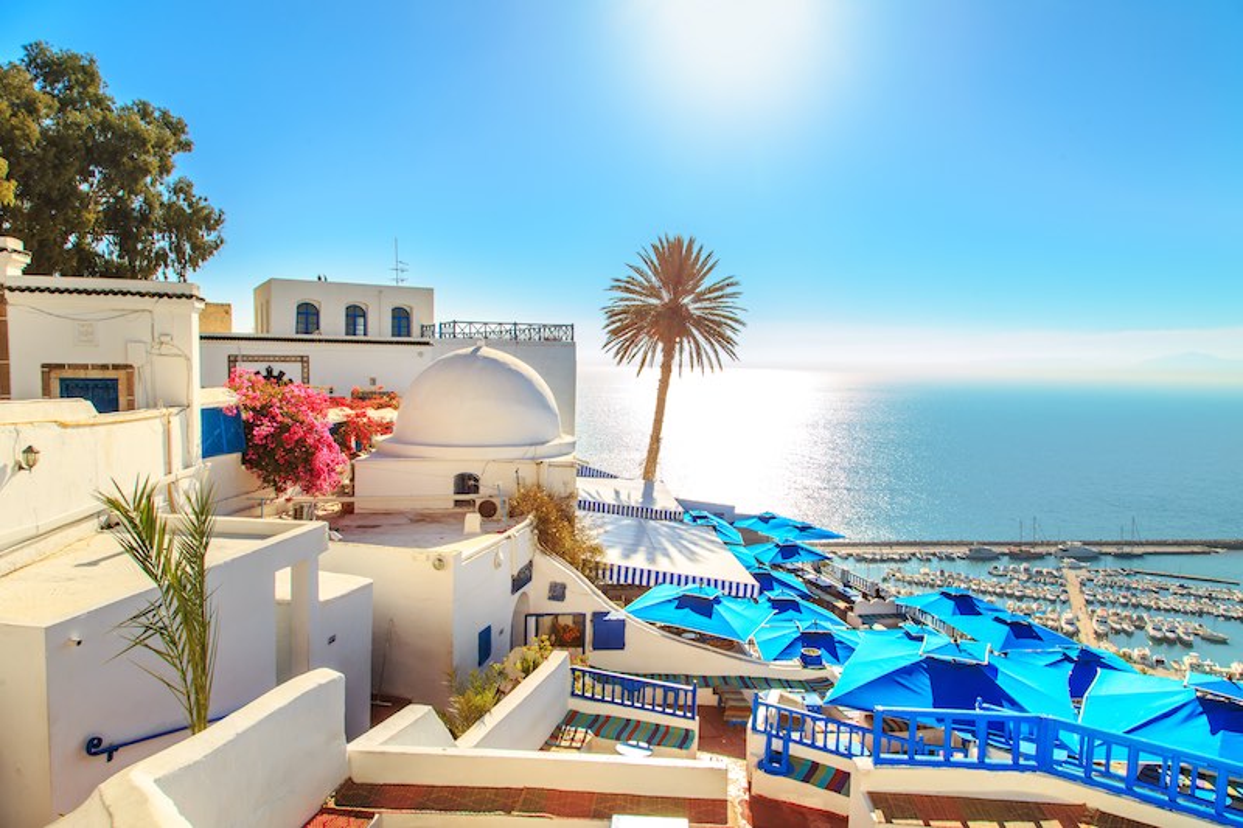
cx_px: 622
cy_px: 414
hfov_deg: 67.4
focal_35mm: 27
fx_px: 932
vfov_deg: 47.9
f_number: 11
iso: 125
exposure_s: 1/160
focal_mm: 24
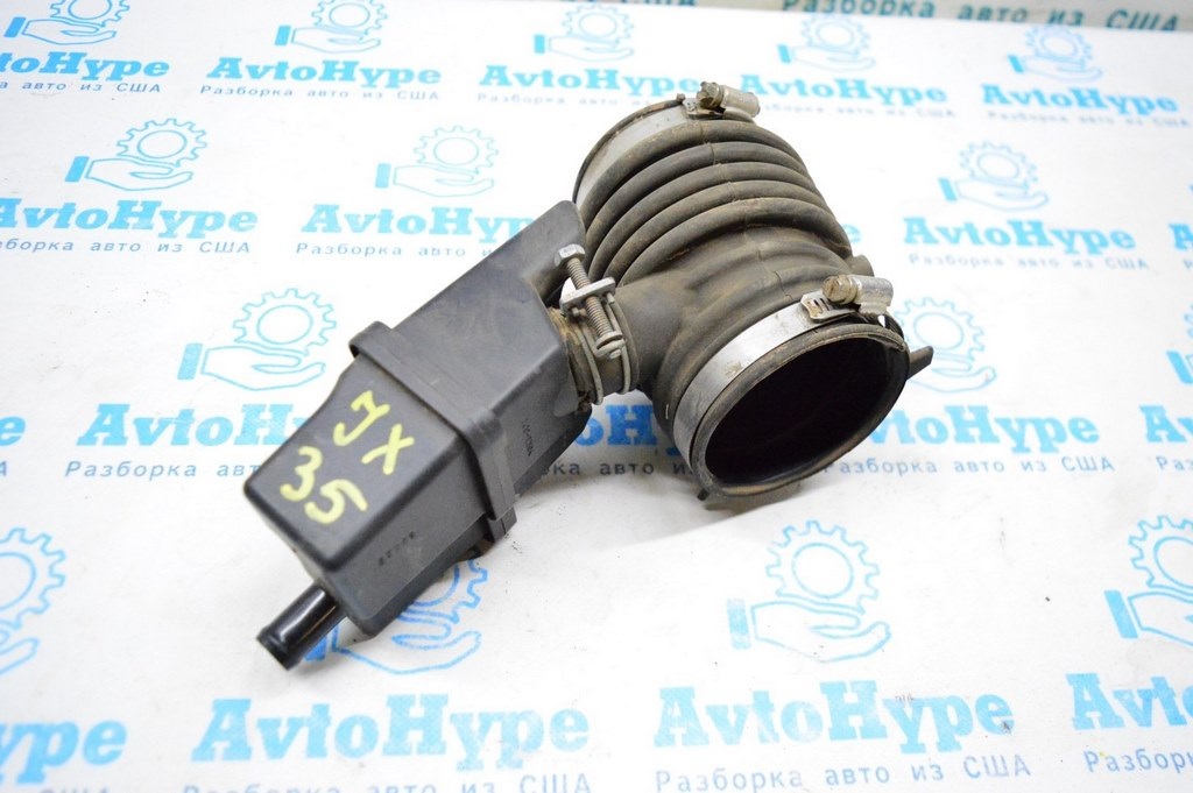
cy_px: 396
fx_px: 993
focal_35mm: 30
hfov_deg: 62.0
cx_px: 596
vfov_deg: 43.5
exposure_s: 1/500
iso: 6400
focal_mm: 20
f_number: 3.5
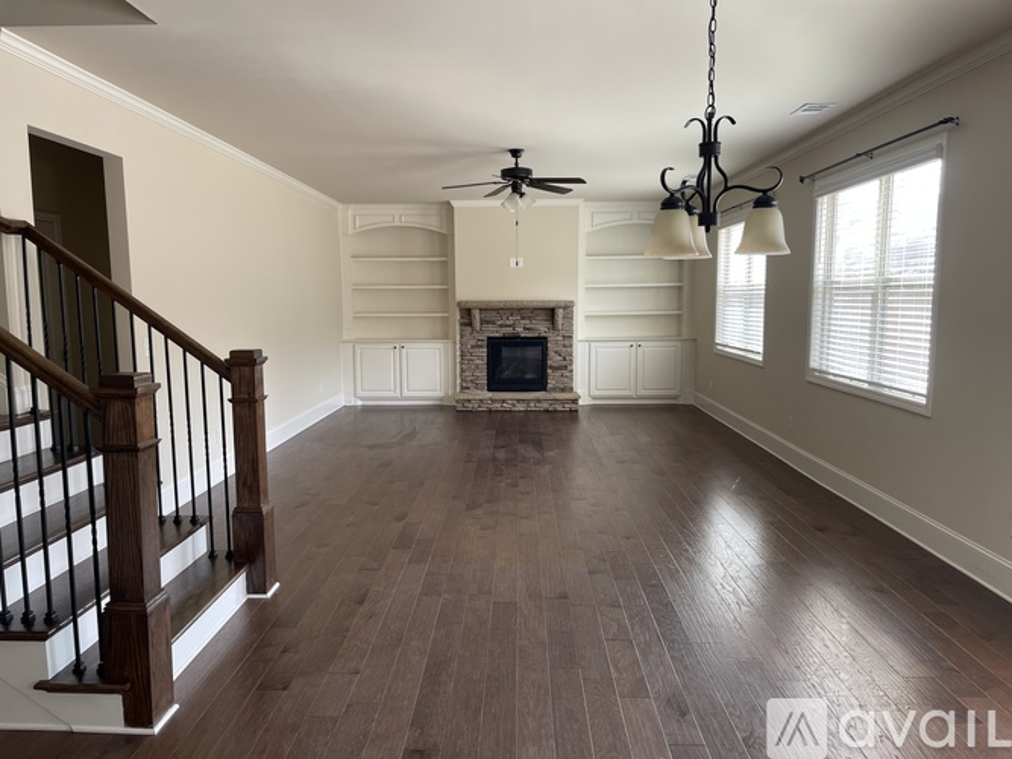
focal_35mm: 25
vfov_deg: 54.9
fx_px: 731
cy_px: 380
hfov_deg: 69.4
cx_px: 506
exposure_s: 1/121
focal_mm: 5.1
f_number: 1.6
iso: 64
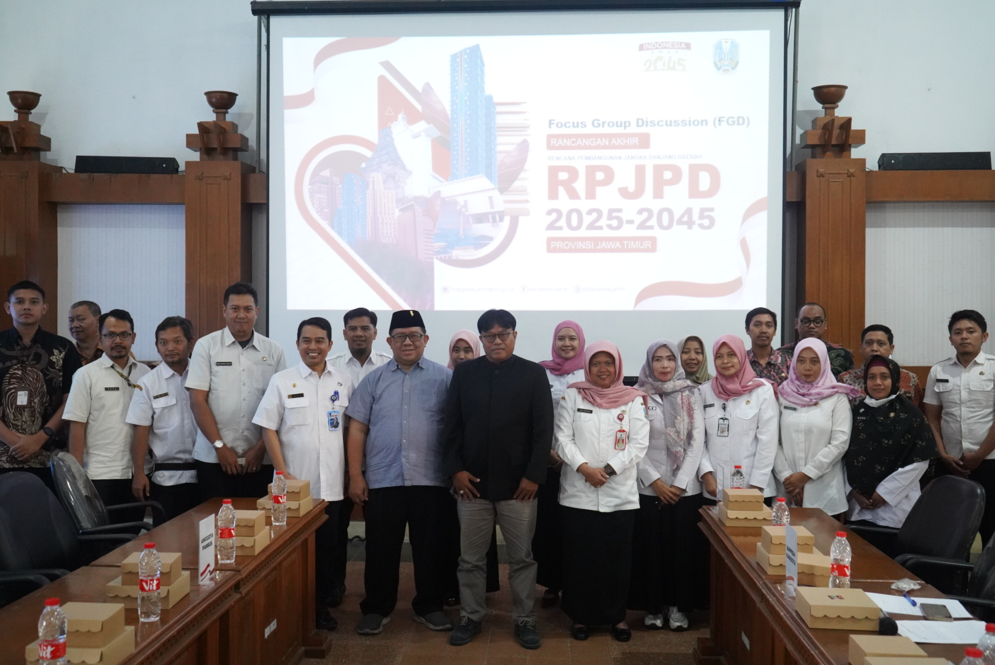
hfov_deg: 54.4
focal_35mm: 35
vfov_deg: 37.9
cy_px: 332
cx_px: 498
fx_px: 968
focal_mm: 35
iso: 10000
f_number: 4.5
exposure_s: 1/160
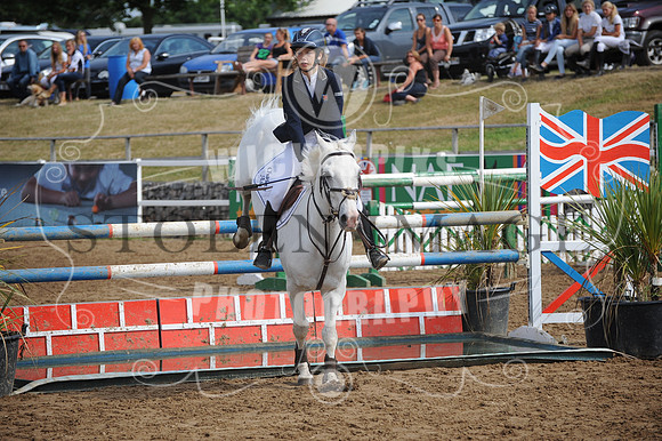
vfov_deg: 8.3
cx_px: 331
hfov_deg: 12.5
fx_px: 3032
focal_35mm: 165
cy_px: 220
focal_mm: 165
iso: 320
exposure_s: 1/1600
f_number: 5.6
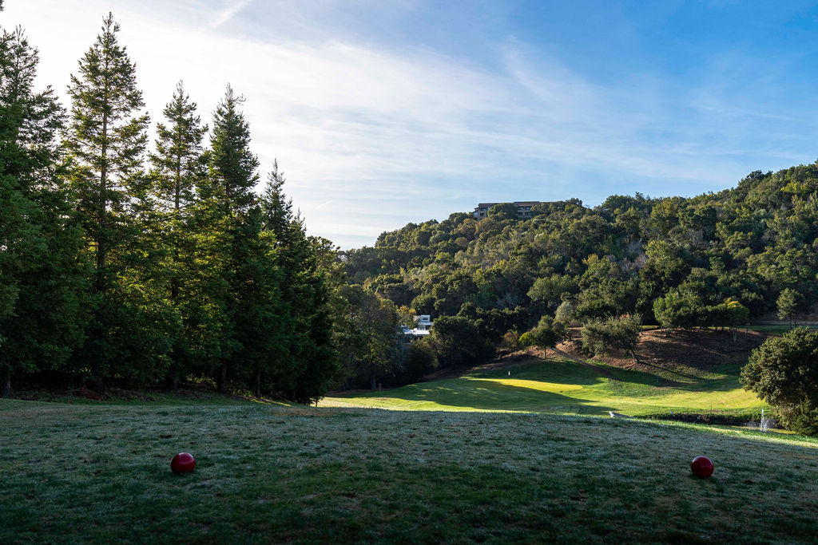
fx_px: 818
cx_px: 409
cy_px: 272
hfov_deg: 53.1
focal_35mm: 36
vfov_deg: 36.9
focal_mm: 36
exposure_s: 1/640
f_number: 5.6
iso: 250
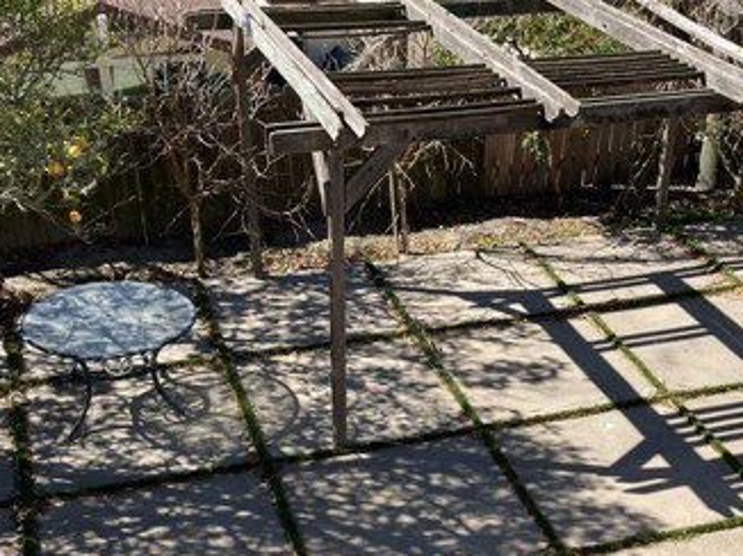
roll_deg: -1.9
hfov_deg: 34.7
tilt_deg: -31.8
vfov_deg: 26.1
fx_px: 1180
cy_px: 438
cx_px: 481
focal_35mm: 55
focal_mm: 3.99
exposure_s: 1/1333
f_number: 1.8
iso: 20
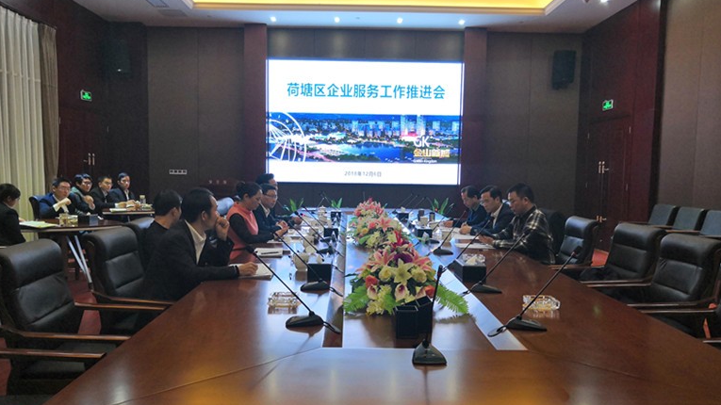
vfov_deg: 38.9
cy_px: 224
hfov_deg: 64.3
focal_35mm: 30
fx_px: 573
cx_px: 356
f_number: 1.8
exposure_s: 1/50
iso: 160
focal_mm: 3.95
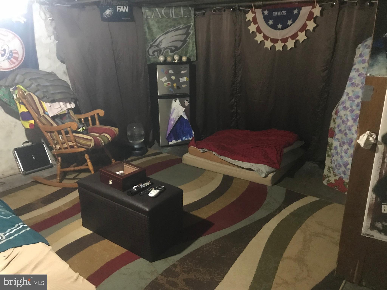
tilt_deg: -18.7
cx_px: 194
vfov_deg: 49.7
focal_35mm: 28
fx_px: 313
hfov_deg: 63.4
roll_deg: +0.7
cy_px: 145
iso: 80
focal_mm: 3.99
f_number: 1.8
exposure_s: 1/4
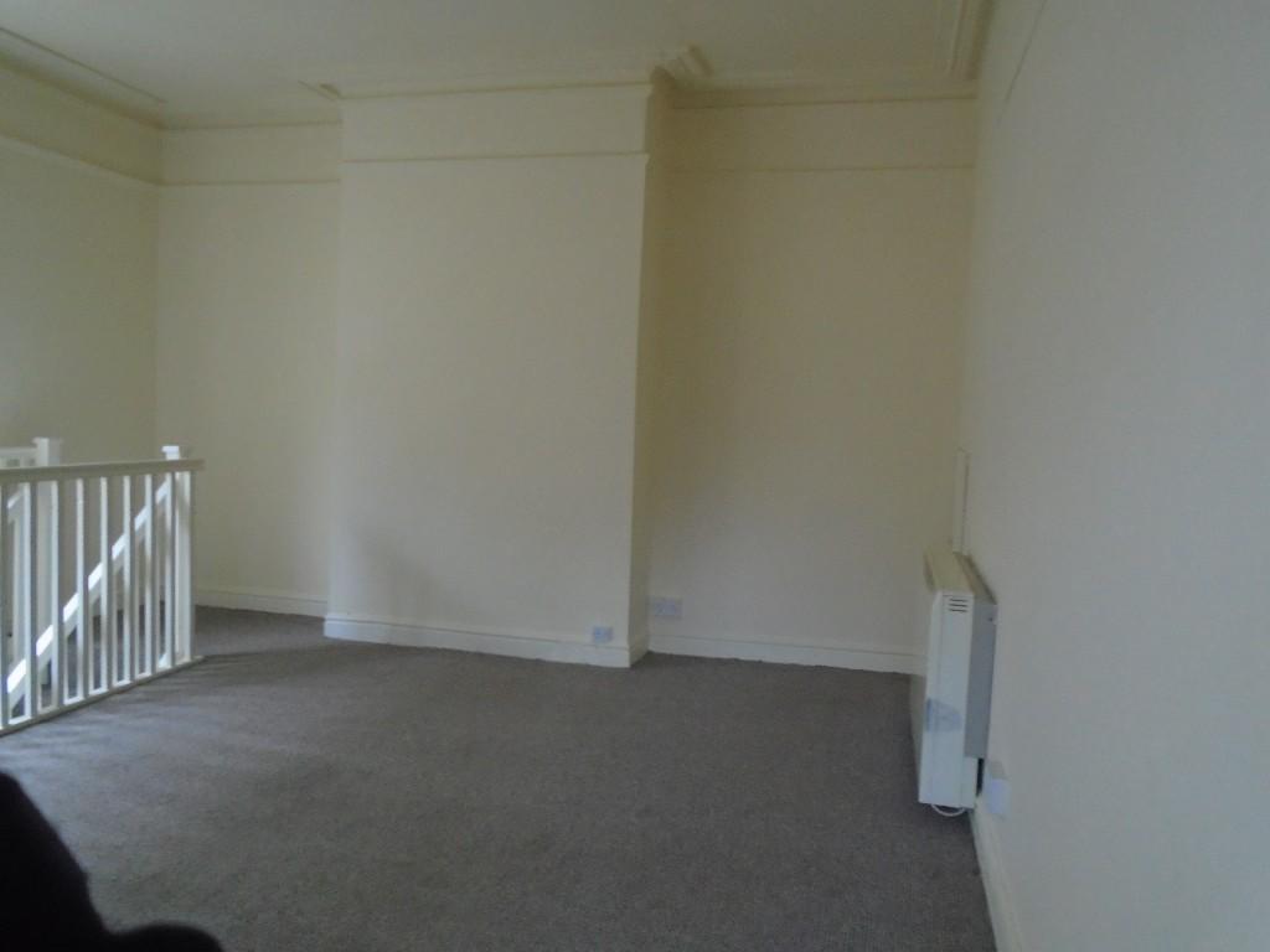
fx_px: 954
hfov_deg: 67.3
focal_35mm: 26
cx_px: 635
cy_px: 476
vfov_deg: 53.1
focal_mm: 4.6
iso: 400
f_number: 3.2
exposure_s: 1/20
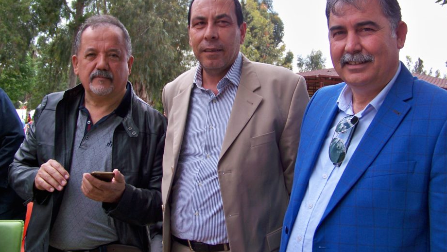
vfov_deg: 29.6
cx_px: 240
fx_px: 474
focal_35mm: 40
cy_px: 98
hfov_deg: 50.4
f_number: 2.8
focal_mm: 5.85
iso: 64
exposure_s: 1/320
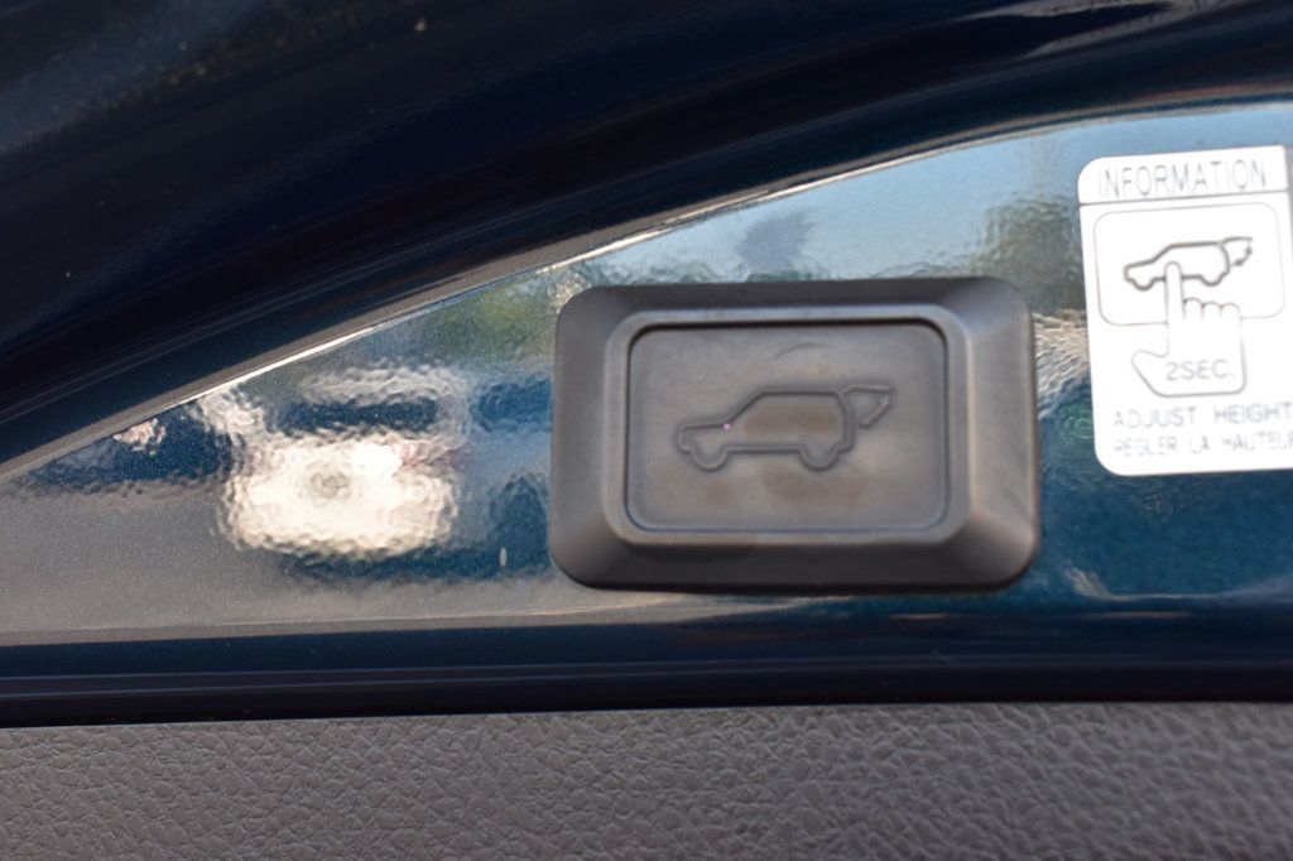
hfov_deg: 42.3
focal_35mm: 46
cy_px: 430
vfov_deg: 28.9
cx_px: 646
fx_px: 1669
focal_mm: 31
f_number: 8
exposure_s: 1/80
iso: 400
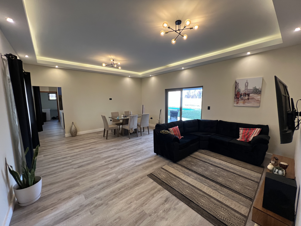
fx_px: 113
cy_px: 113
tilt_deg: -7.4
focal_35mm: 13
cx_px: 150
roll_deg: -0.2
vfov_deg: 89.9
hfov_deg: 106.2
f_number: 1.8
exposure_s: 1/100
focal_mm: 1.57
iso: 160
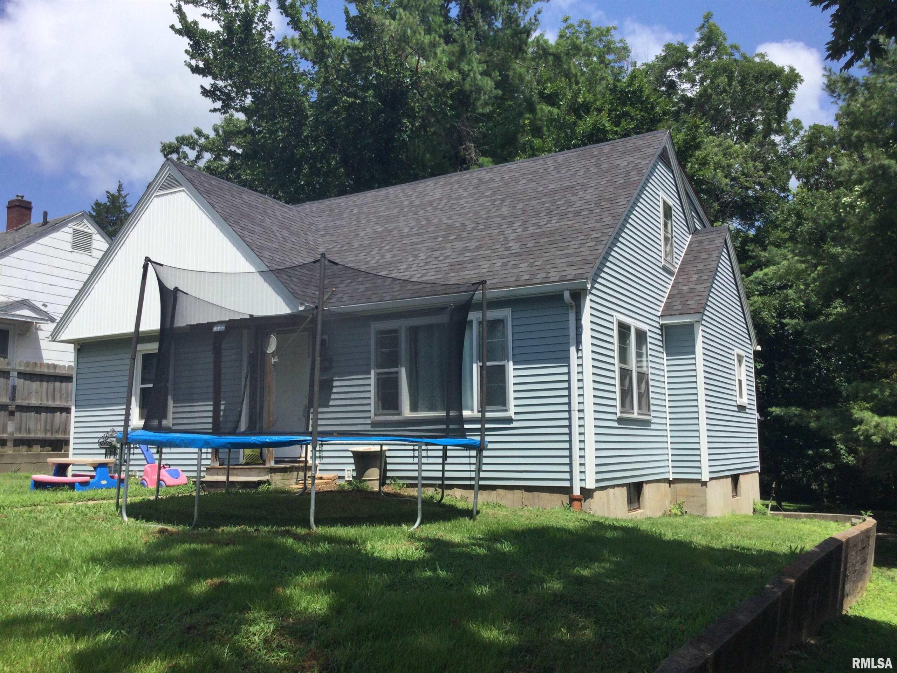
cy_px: 336
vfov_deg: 45.4
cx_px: 448
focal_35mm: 31
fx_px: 803
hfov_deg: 58.4
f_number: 2.4
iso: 25
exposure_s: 1/1456
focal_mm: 3.3
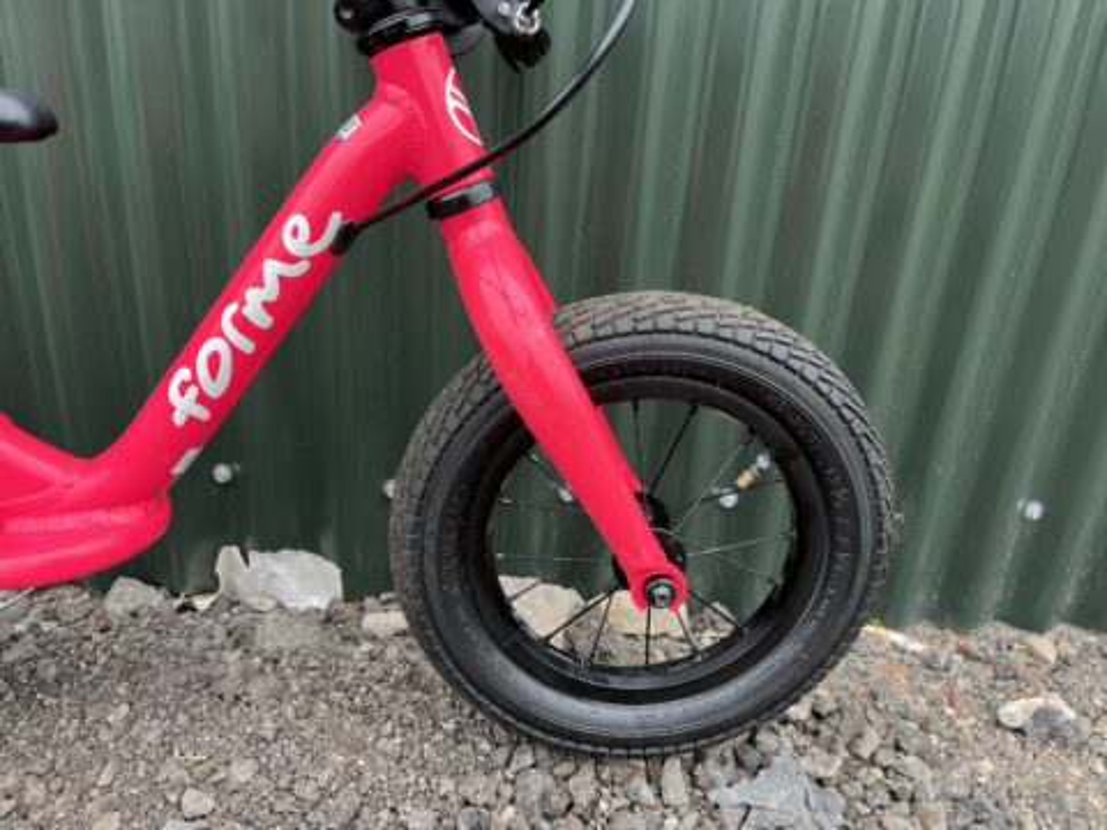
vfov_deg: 53.1
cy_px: 415
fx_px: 831
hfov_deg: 67.3
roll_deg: -3.4
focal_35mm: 26
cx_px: 554
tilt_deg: -24.0
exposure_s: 1/355
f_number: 1.6
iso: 50
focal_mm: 5.1
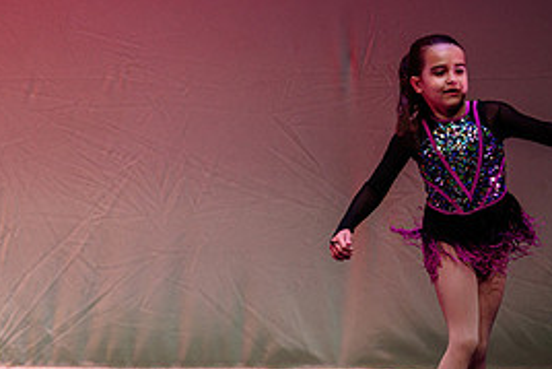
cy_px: 331
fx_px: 6934
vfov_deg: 3.0
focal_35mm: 452
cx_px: -207
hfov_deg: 4.5
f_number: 2.8
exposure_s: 1/640
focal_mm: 150
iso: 1600
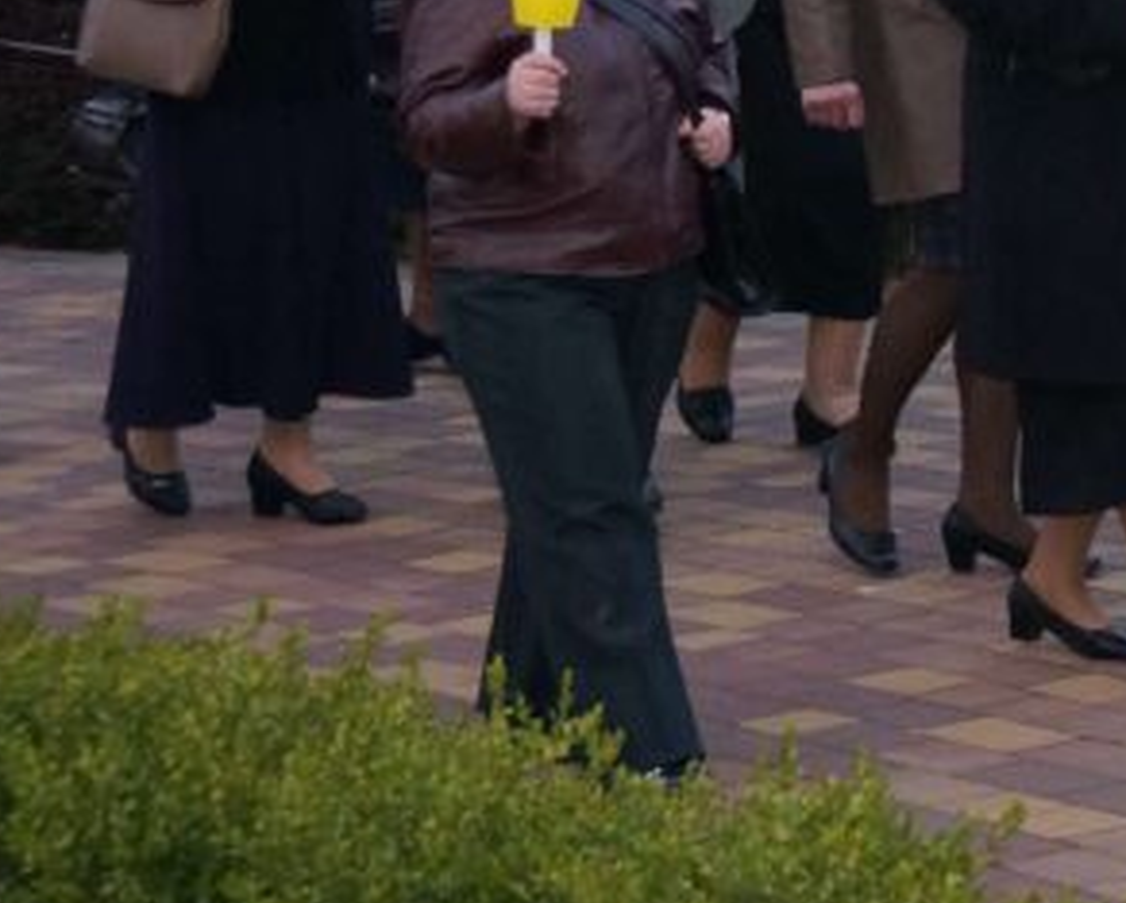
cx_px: 1789
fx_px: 5424
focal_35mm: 163
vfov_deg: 9.3
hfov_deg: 11.3
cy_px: -378
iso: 800
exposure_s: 1/160
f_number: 5
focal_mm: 33
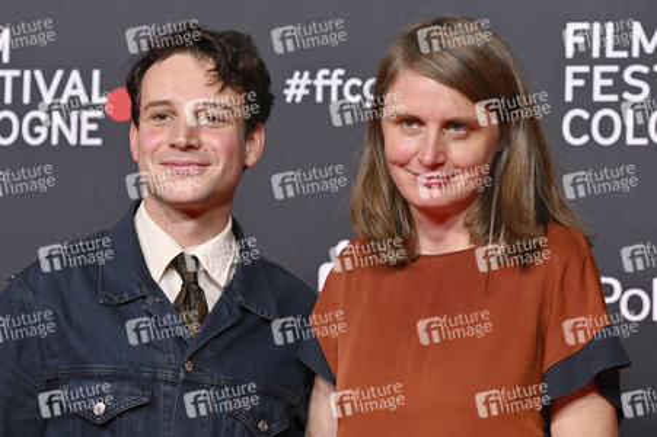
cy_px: 218
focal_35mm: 130
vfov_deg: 10.5
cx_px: 328
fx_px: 2371
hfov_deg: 15.8
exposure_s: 1/200
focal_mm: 130
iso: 1000
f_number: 5
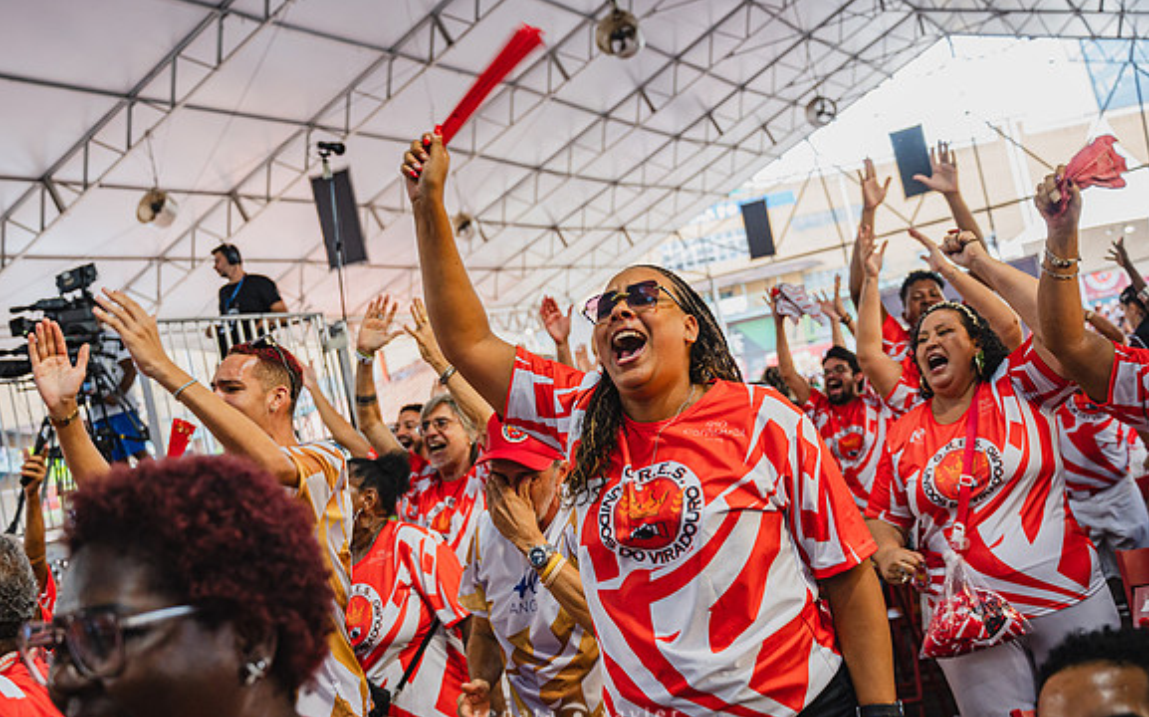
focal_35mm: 42
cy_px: 366
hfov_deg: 47.2
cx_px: 574
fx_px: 1315
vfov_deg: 30.5
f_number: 4
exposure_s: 1/320
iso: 1000
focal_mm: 41
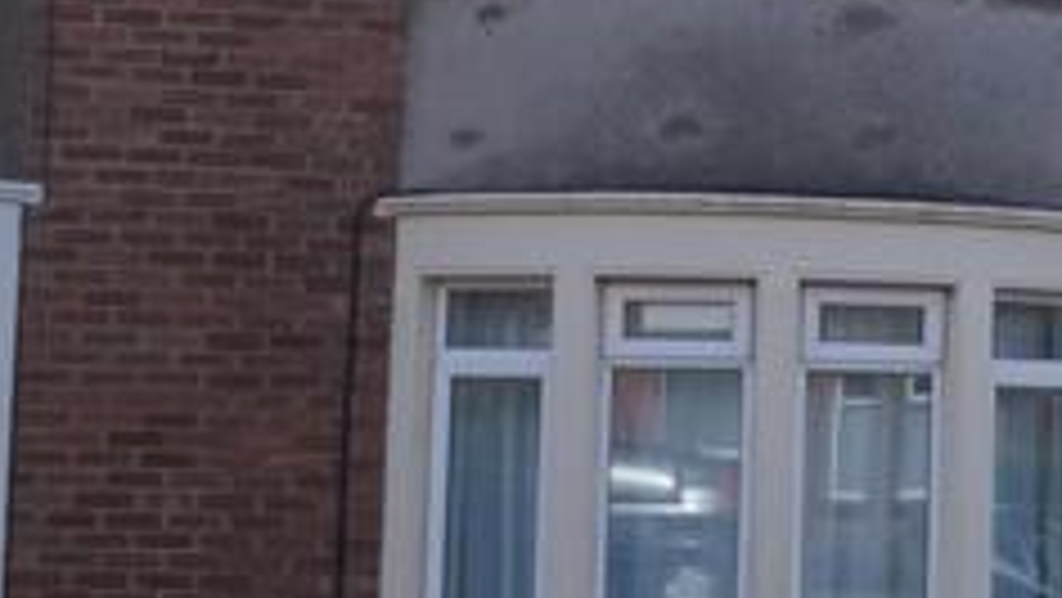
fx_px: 2874
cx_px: 1170
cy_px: 130
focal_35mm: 102
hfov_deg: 20.0
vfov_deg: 11.9
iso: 100
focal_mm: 24
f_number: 7.1
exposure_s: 1/200
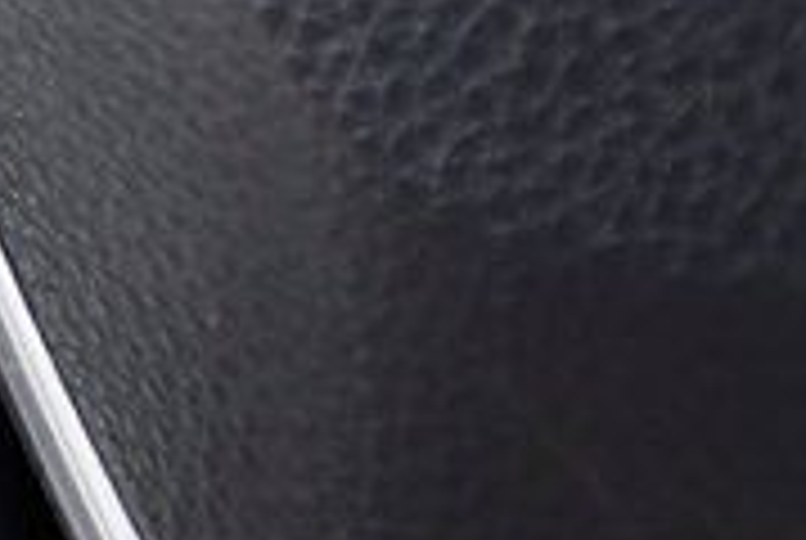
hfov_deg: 4.9
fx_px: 9217
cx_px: -914
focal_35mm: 411
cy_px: -898
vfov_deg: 3.3
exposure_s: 1/80
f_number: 4.5
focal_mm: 48
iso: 2500
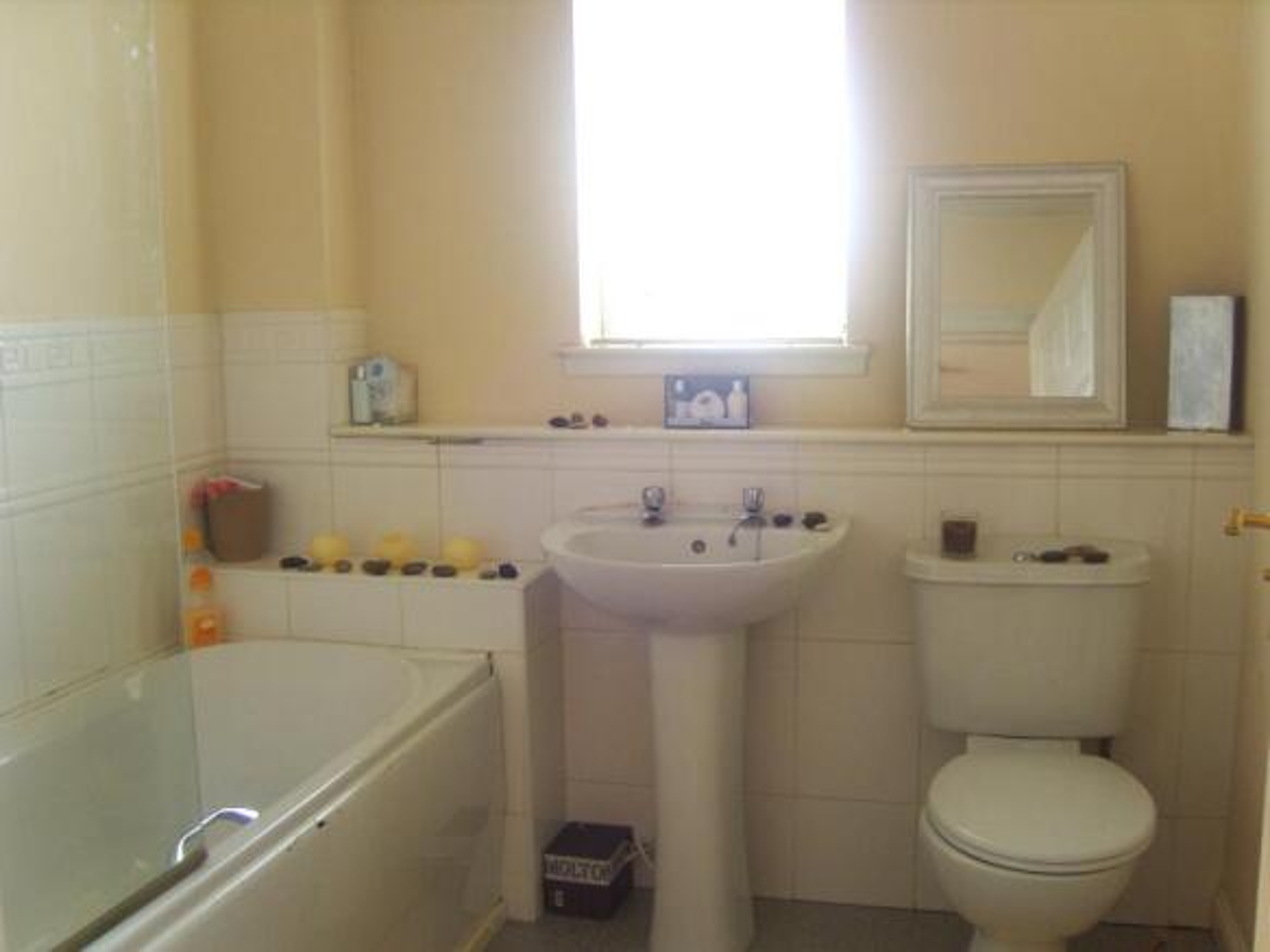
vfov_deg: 40.7
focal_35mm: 35
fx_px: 1284
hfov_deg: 52.6
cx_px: 635
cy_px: 476
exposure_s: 1/45
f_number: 2.8
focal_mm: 7.4
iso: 80
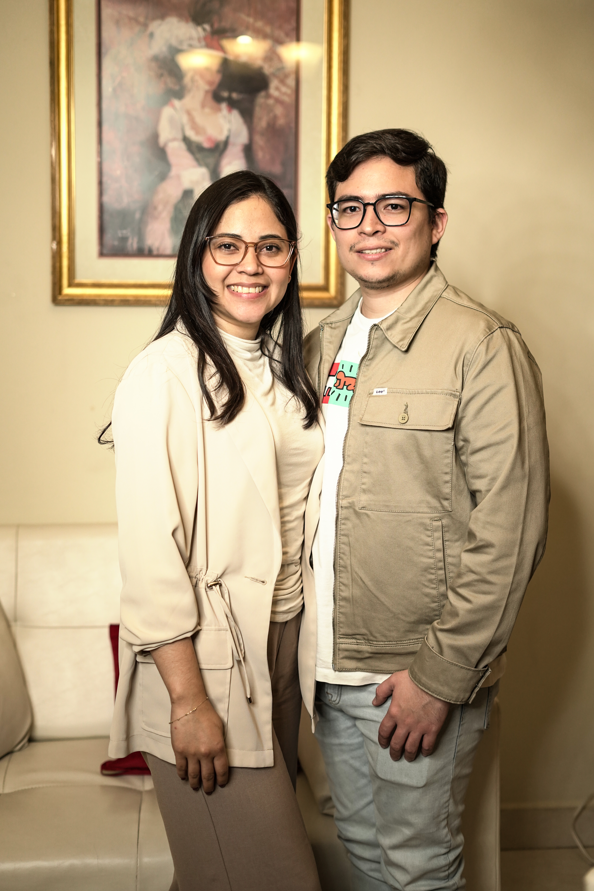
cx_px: 297
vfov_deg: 39.6
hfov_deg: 27.0
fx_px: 1237
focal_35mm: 50
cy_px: 446
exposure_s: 1/250
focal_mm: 50
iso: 1250
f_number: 2.5
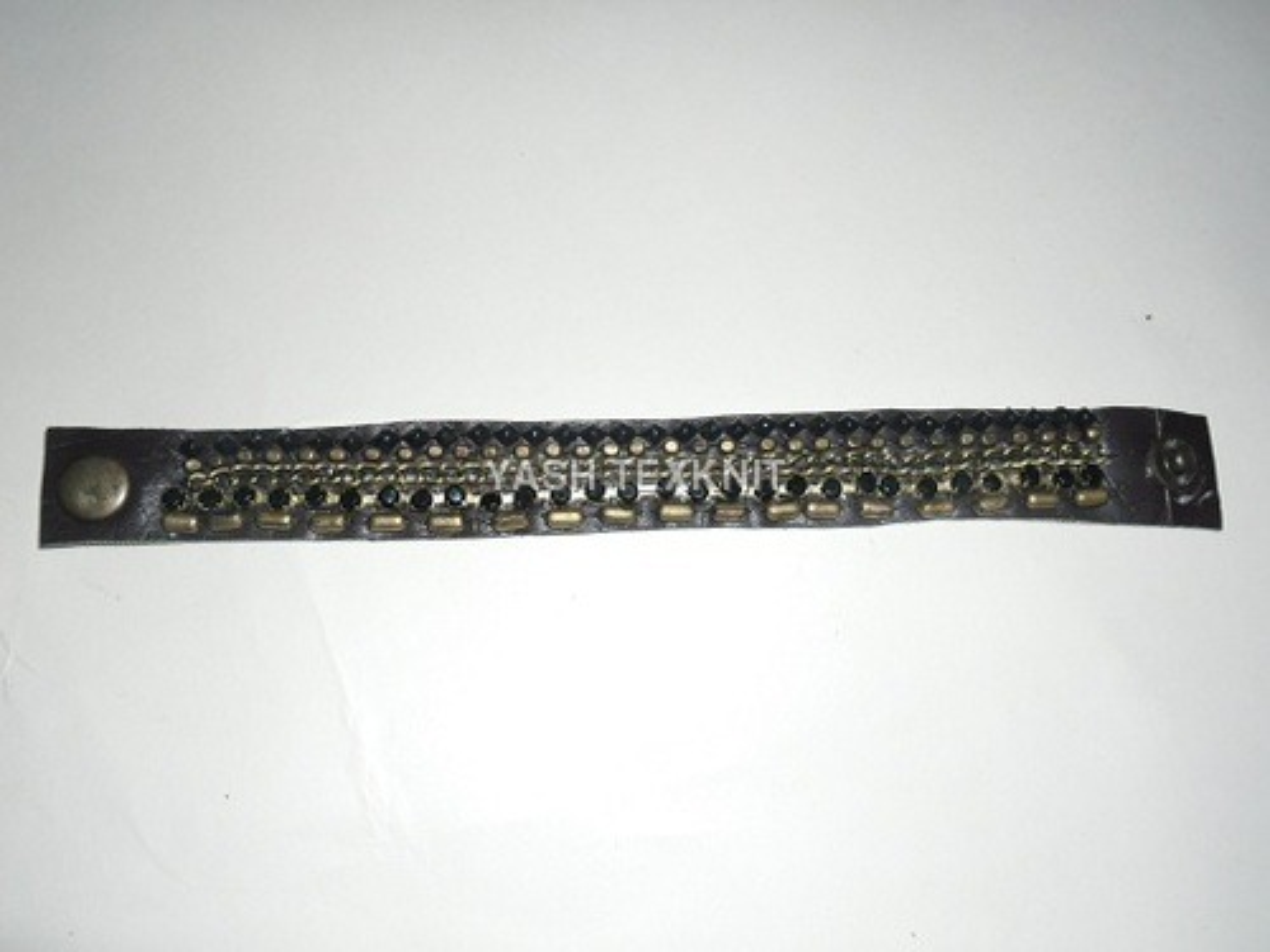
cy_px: 476
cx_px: 635
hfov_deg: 56.8
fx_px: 1174
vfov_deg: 44.2
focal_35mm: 32
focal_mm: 5.7
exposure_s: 1/45
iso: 80
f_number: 3.7
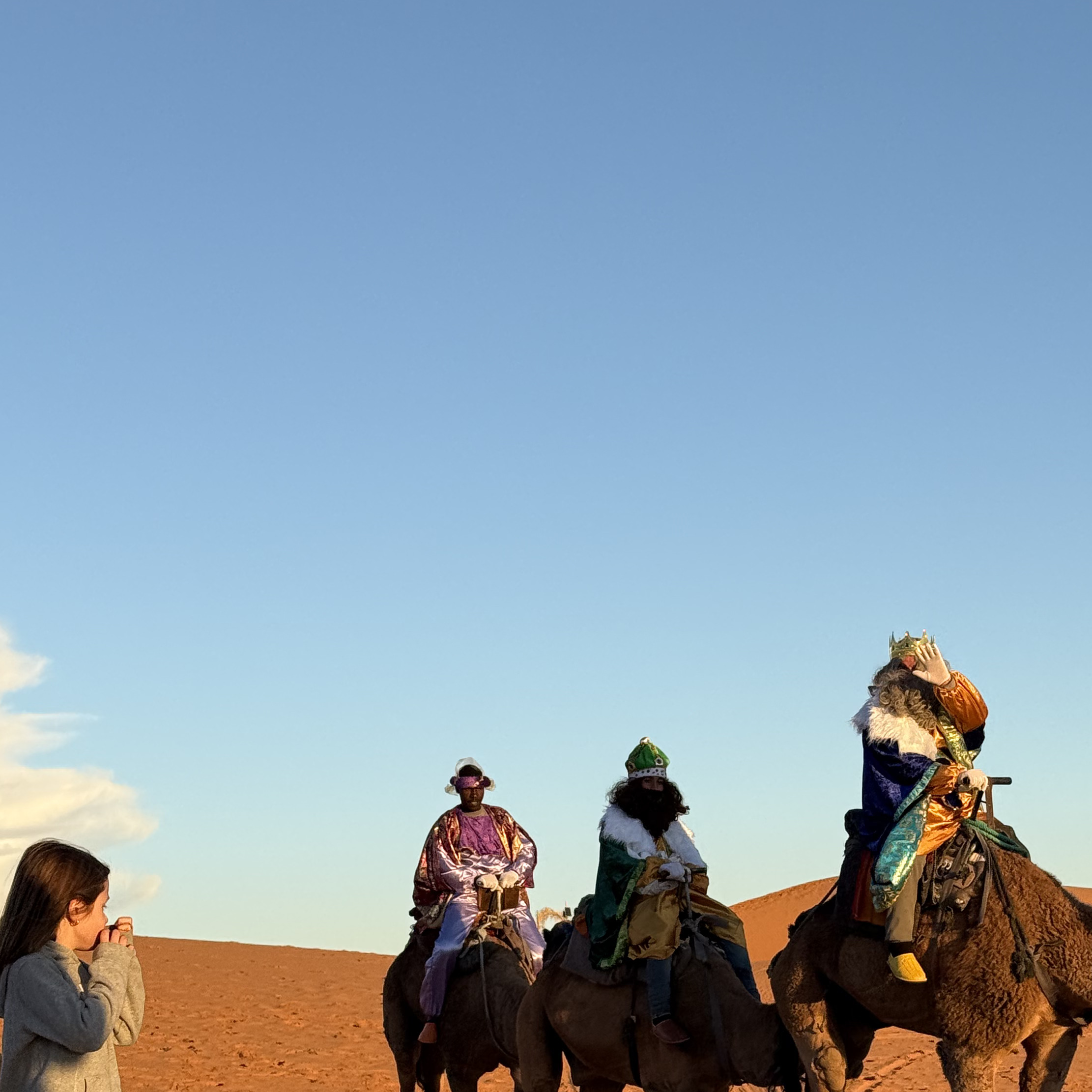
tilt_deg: +2.0
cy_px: 969
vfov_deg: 22.0
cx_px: 668
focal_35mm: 77
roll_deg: +4.0
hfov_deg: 22.4
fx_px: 2748
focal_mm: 6.76
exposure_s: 1/2088
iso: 80
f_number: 1.78
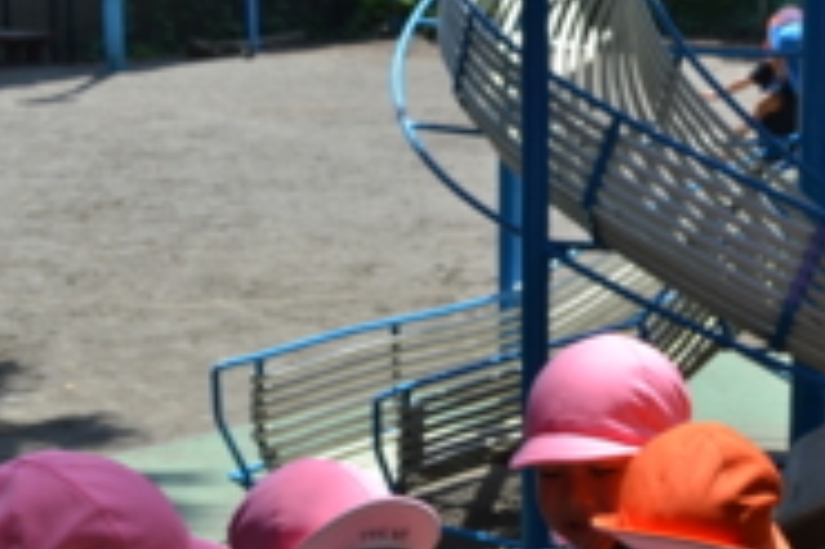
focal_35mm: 104
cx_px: 540
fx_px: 2381
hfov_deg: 19.6
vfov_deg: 12.9
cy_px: 587
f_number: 6.3
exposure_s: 1/160
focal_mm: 32
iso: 100
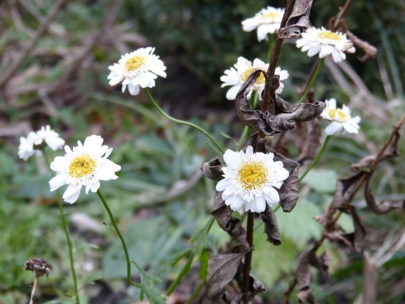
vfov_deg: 22.3
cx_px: 202
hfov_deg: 29.4
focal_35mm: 66
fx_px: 772
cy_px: 152
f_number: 3.3
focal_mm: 11.8
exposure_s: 1/60
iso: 200
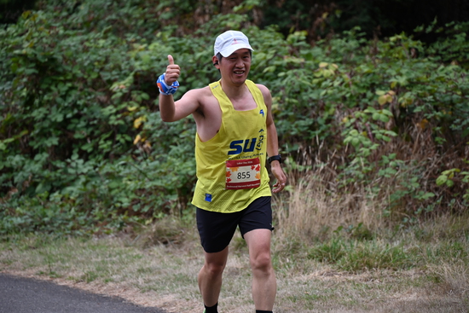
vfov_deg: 6.9
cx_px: 234
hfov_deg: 10.3
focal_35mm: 200
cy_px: 156
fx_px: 2606
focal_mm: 200
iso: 400
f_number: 6.3
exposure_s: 1/500
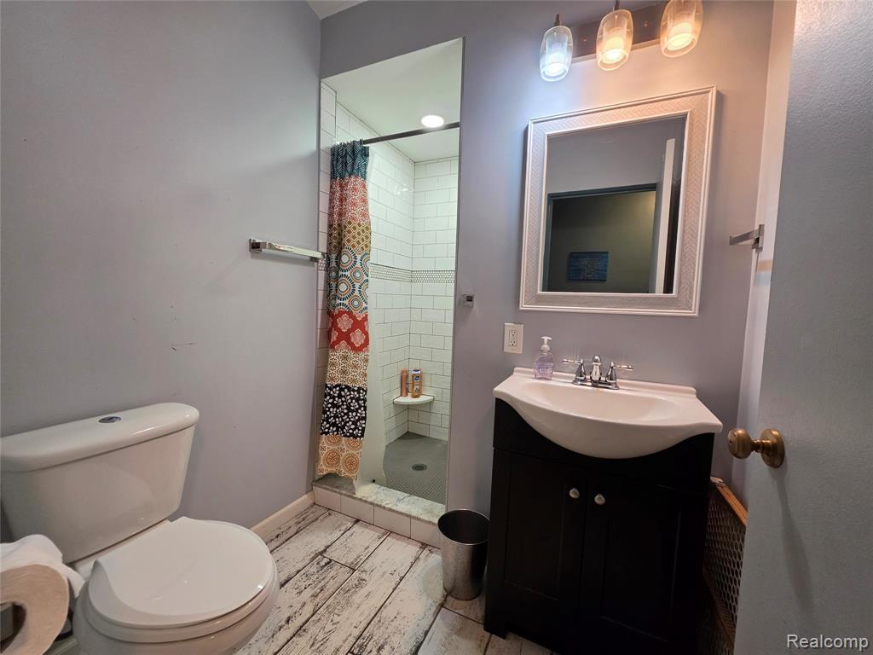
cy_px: 328
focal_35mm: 13
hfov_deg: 106.2
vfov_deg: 89.9
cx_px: 436
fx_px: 328
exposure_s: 1/120
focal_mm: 2.2
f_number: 1.9
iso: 125
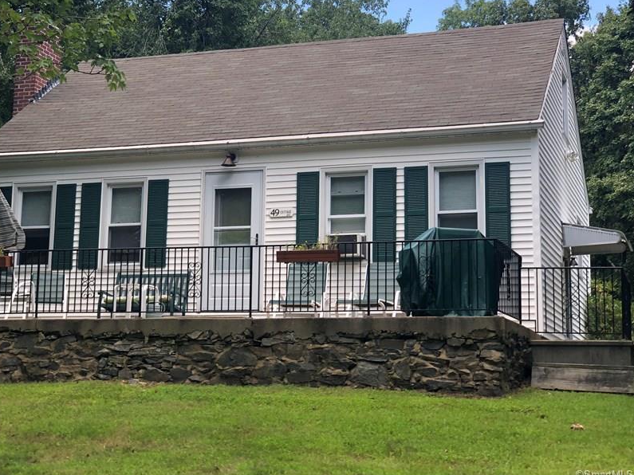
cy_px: 176
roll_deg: -2.1
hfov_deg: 29.0
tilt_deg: +11.5
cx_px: 282
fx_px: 1227
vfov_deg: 21.9
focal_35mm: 67
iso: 16
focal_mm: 6
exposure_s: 1/161
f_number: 2.4
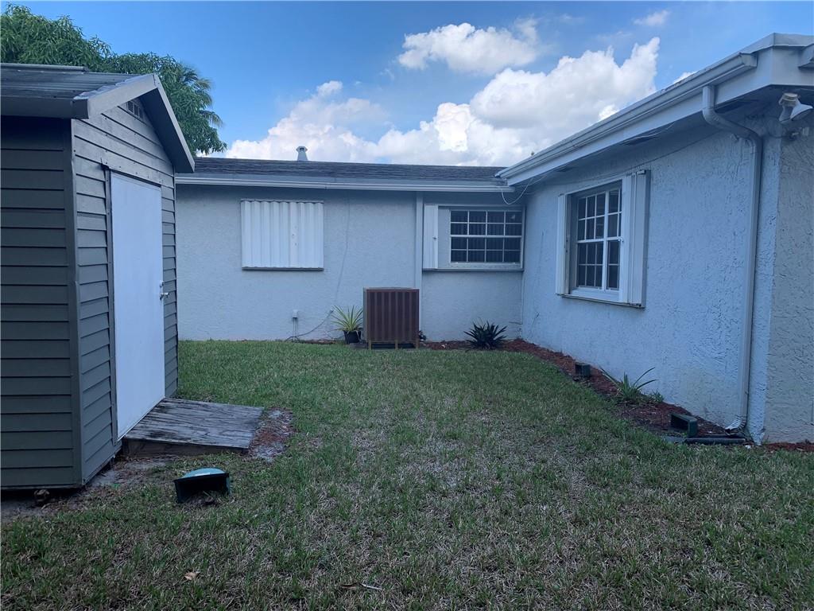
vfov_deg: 53.1
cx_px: 407
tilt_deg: -4.0
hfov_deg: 67.3
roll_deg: +0.4
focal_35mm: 26
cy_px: 306
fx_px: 611
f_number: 1.8
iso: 25
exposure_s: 1/605
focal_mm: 4.25
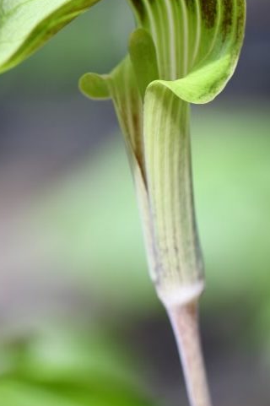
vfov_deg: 9.8
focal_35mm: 209
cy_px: 168
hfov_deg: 6.6
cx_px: 116
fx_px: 2354
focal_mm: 105
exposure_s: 1/250
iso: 200
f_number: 5.6
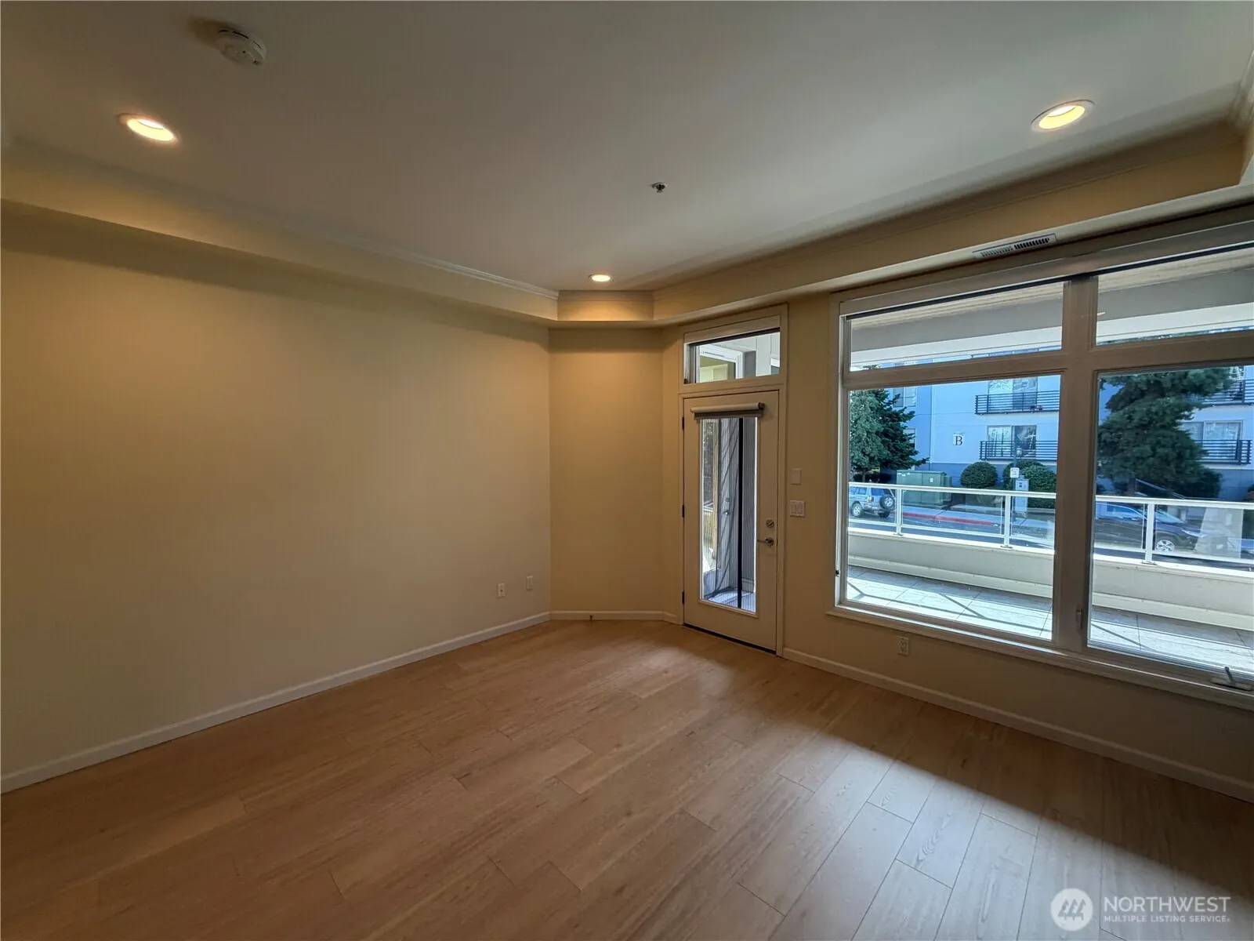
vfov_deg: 85.7
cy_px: 470
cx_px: 627
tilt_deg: -2.8
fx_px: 507
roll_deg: +0.3
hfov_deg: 102.1
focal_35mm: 14
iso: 250
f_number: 2.2
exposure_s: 1/120
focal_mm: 2.22
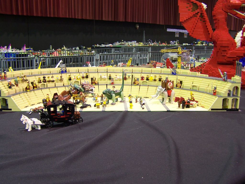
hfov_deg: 49.0
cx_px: 122
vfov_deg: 37.7
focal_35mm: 38
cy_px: 92
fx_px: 269
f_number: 2.8
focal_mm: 6.3
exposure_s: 1/2
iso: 80
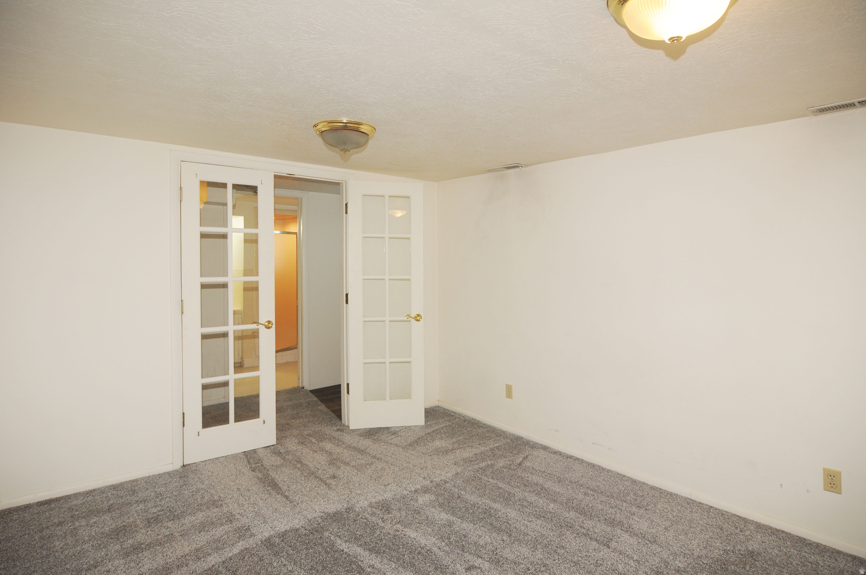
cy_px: 288
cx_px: 433
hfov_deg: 90.1
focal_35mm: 18
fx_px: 432
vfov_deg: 67.2
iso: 200
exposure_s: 1/60
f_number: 4
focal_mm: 12
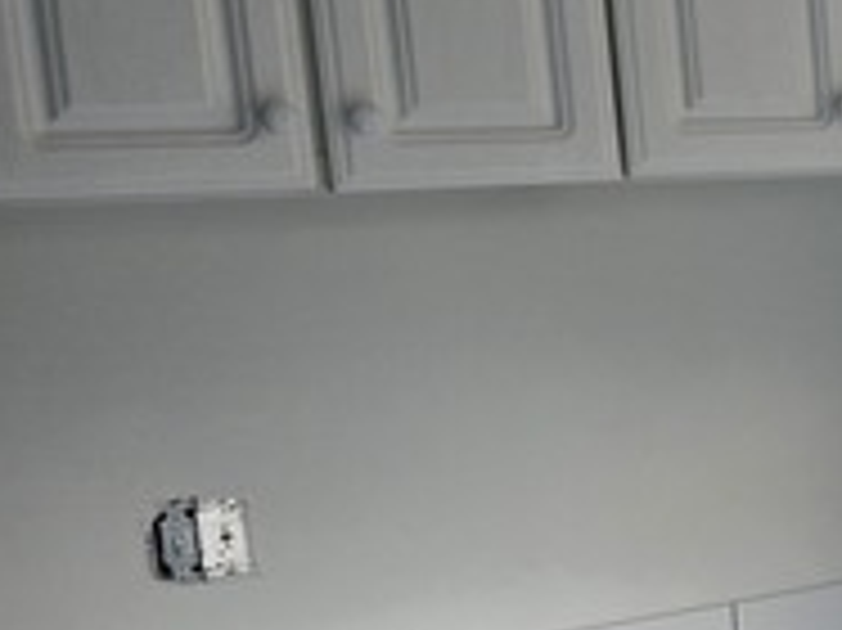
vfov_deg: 17.9
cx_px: 1452
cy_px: 387
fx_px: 1993
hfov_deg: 19.1
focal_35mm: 82
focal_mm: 5.4
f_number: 1.8
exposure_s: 1/180
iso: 100
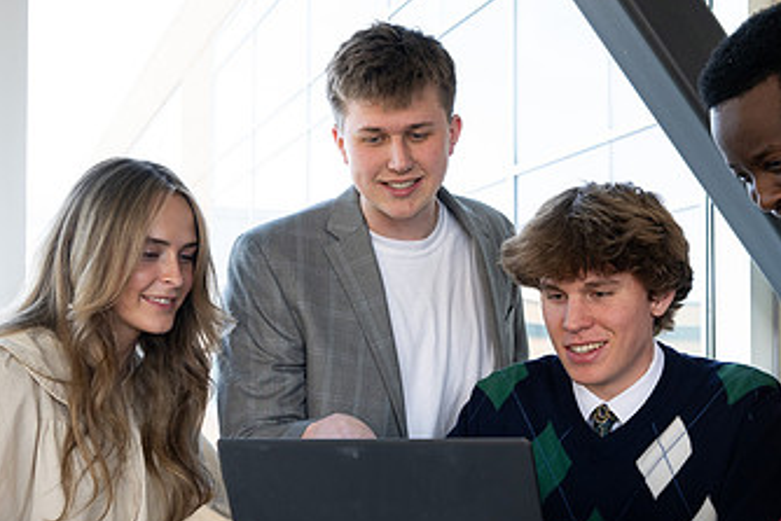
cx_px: 489
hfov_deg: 37.3
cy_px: 334
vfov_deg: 25.4
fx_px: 1150
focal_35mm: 53
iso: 400
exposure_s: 1/250
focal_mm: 27
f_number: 4
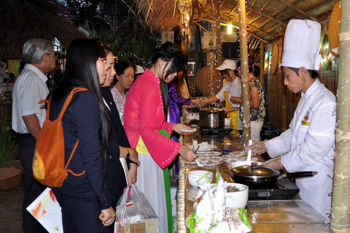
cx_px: 175
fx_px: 350
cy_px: 116
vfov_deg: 36.8
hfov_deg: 53.2
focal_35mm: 36
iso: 400
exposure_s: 1/60
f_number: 3.8
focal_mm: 24
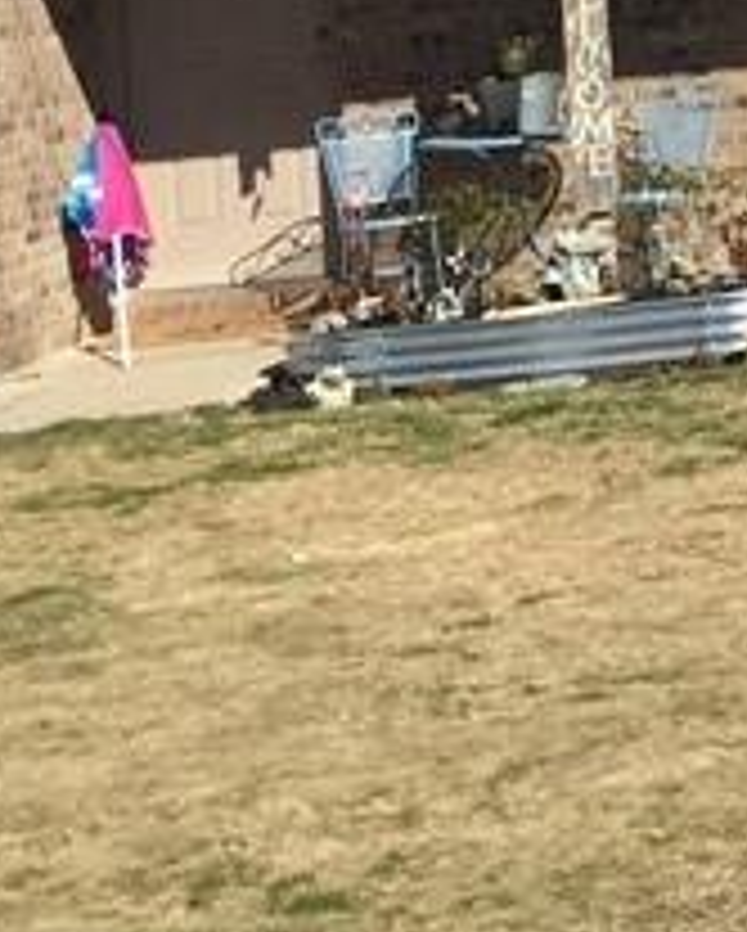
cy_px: -396
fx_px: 3863
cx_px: 1552
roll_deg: +4.7
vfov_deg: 13.1
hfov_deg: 10.1
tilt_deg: +5.6
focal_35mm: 140
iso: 32
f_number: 2.2
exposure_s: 1/3049
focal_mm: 4.15
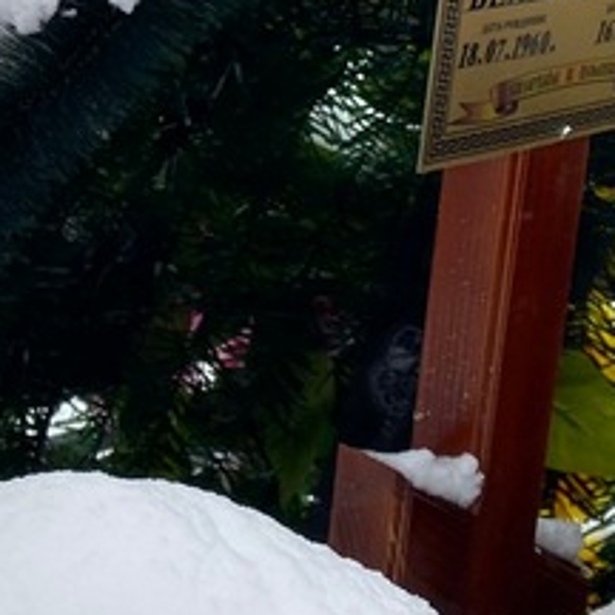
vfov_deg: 19.4
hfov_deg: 18.0
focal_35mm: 85
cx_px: -333
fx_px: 1709
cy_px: -88
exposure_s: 1/239
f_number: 1.8
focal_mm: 4.25
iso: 32
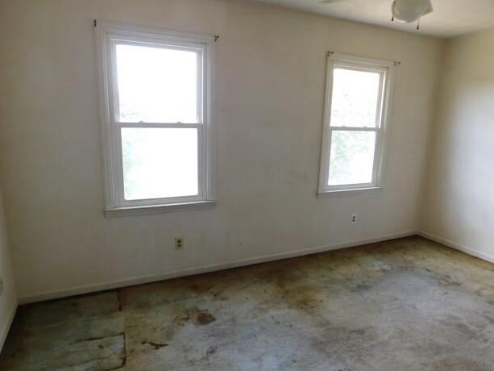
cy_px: 193
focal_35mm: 24
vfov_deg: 56.8
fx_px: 343
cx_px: 252
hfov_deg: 71.6
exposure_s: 1/50
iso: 125
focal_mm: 4
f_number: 3
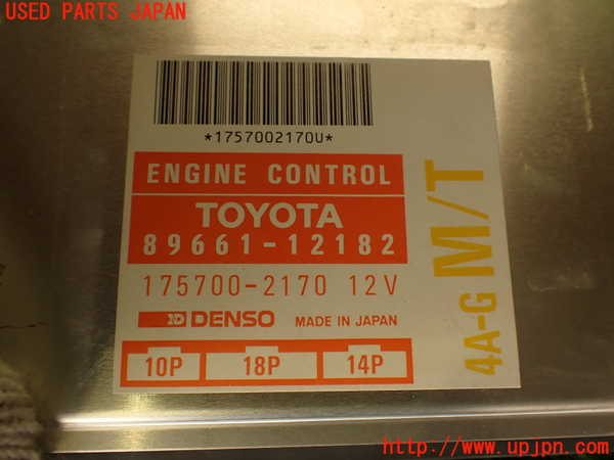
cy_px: 230
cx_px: 307
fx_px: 568
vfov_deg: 44.2
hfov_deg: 56.8
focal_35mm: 32
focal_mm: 5.79
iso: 100
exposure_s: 1/80
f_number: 3.2
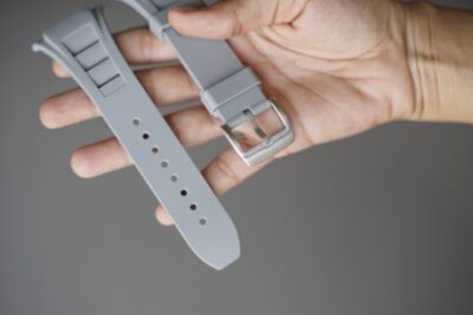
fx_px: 986
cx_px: 236
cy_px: 158
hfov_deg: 27.0
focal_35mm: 75
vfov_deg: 18.2
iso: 125
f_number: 4
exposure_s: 1/80
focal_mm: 75
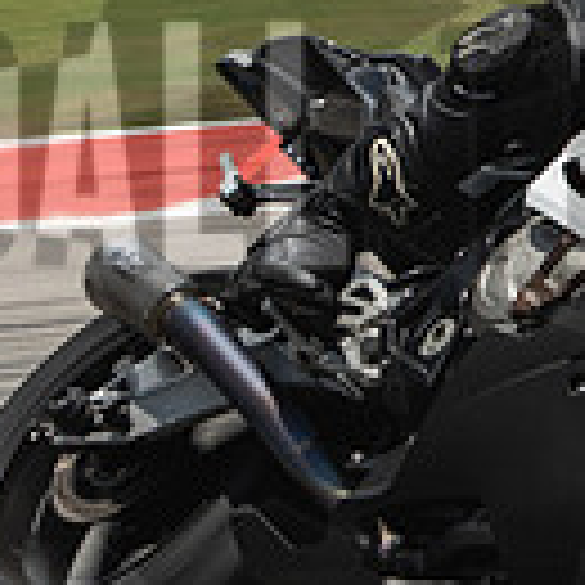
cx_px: 490
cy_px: 151
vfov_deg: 1.5
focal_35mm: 1136
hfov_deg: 1.5
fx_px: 21720
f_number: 9
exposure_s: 1/200
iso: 125
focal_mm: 200
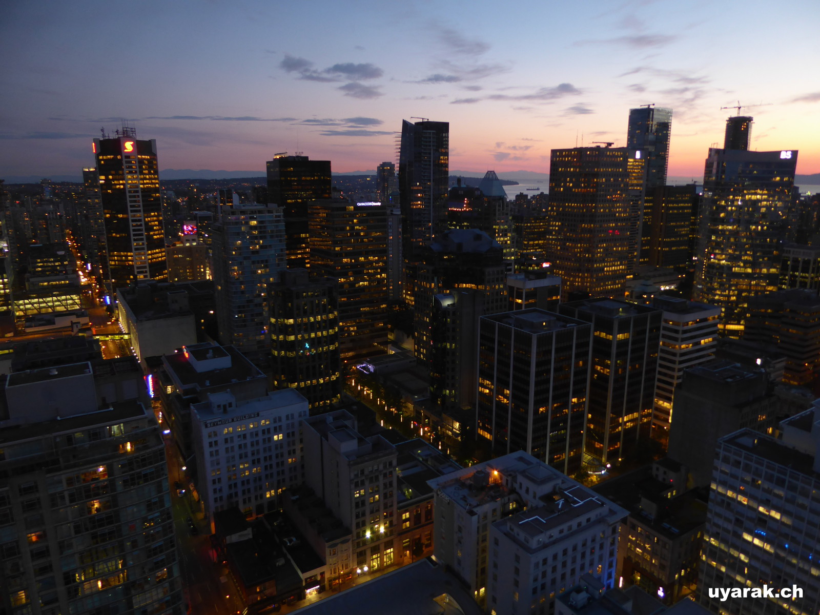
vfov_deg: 56.8
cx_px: 410
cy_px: 308
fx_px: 569
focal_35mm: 24
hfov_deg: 71.6
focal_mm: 4.3
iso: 100
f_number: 3.3
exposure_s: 1.3
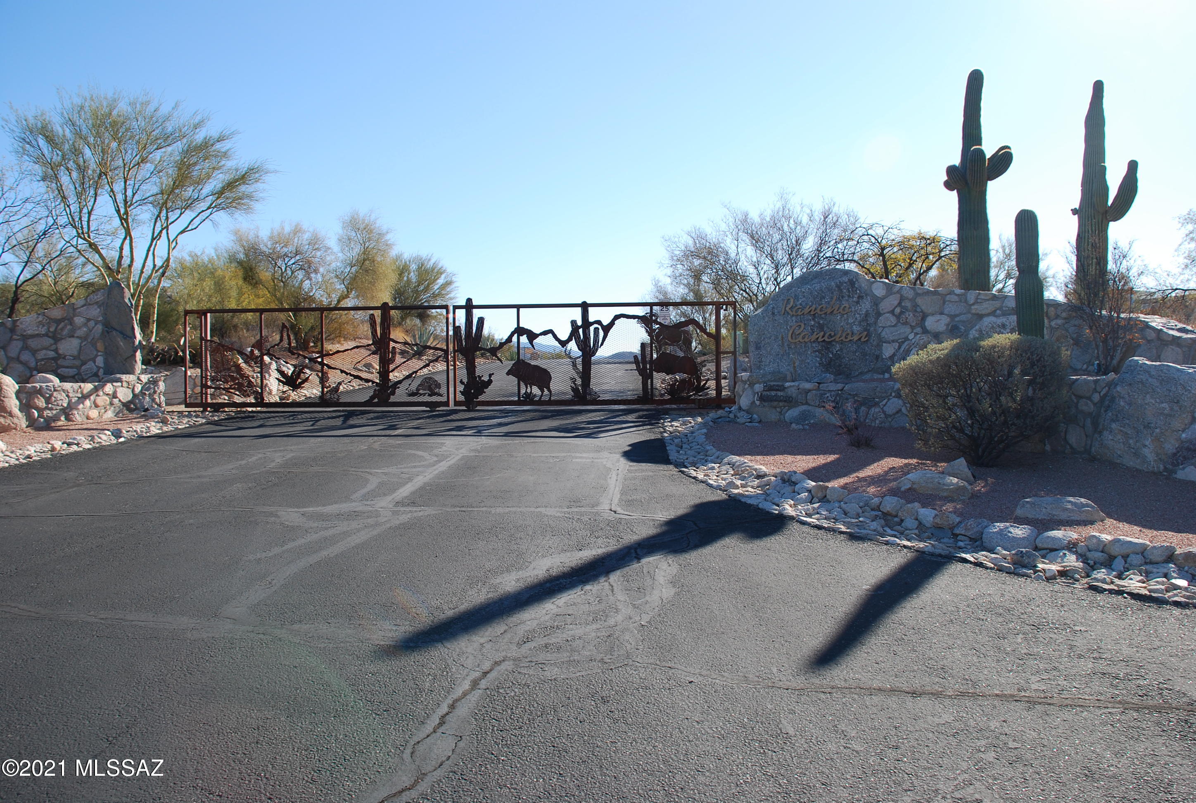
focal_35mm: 30
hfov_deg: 61.8
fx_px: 999
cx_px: 598
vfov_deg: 43.8
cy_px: 402
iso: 100
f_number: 7.1
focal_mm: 20
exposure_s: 1/200
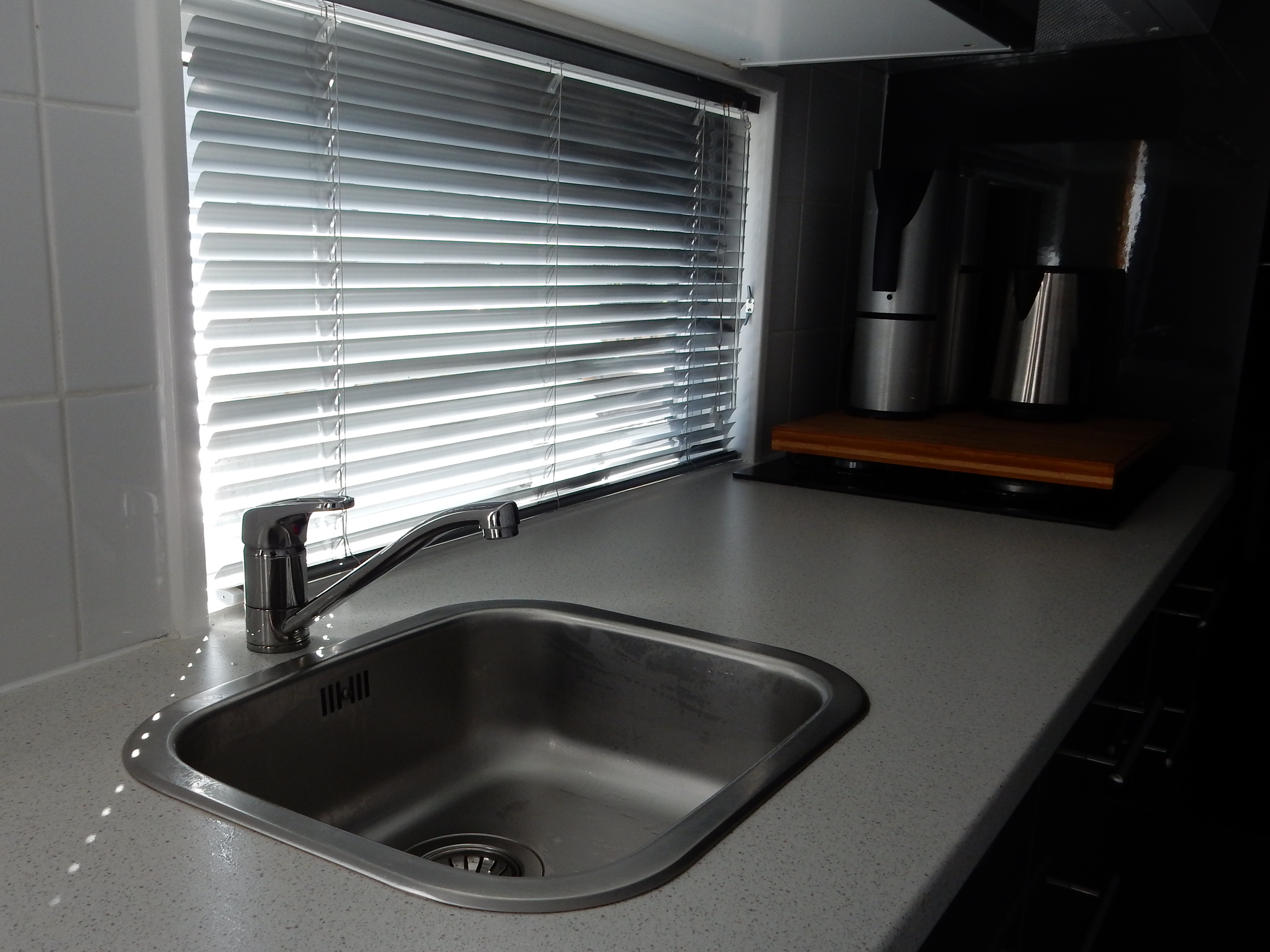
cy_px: 521
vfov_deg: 44.1
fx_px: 1174
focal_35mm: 32
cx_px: 582
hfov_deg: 56.7
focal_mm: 4.5
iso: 125
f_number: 3.7
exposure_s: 1/320
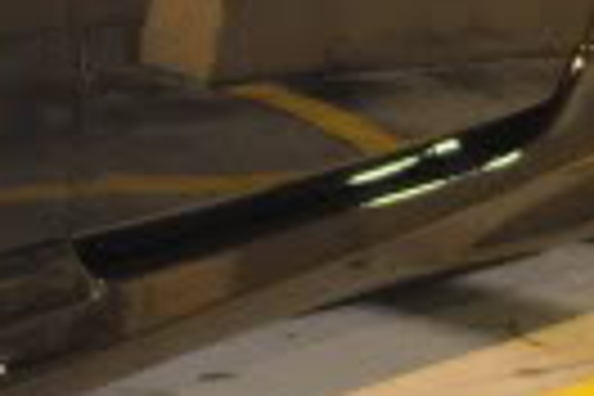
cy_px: -254
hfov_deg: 8.3
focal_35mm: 236
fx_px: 3894
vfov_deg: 5.7
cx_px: -542
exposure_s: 1/5
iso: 3200
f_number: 4.2
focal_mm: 26
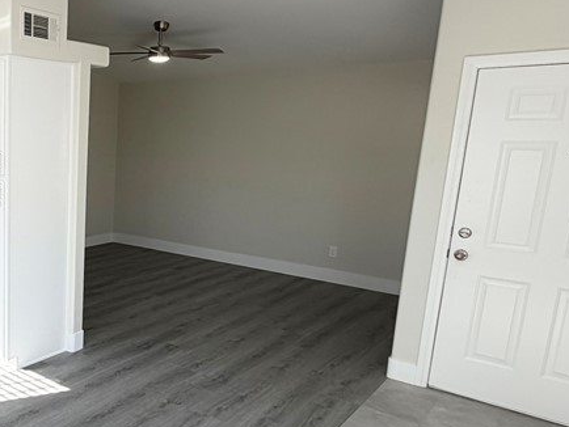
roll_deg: -0.5
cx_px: 30
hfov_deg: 48.0
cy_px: 233
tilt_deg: -10.4
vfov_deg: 42.9
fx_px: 543
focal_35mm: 33
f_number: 2.2
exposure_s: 1/120
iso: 40
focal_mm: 2.22
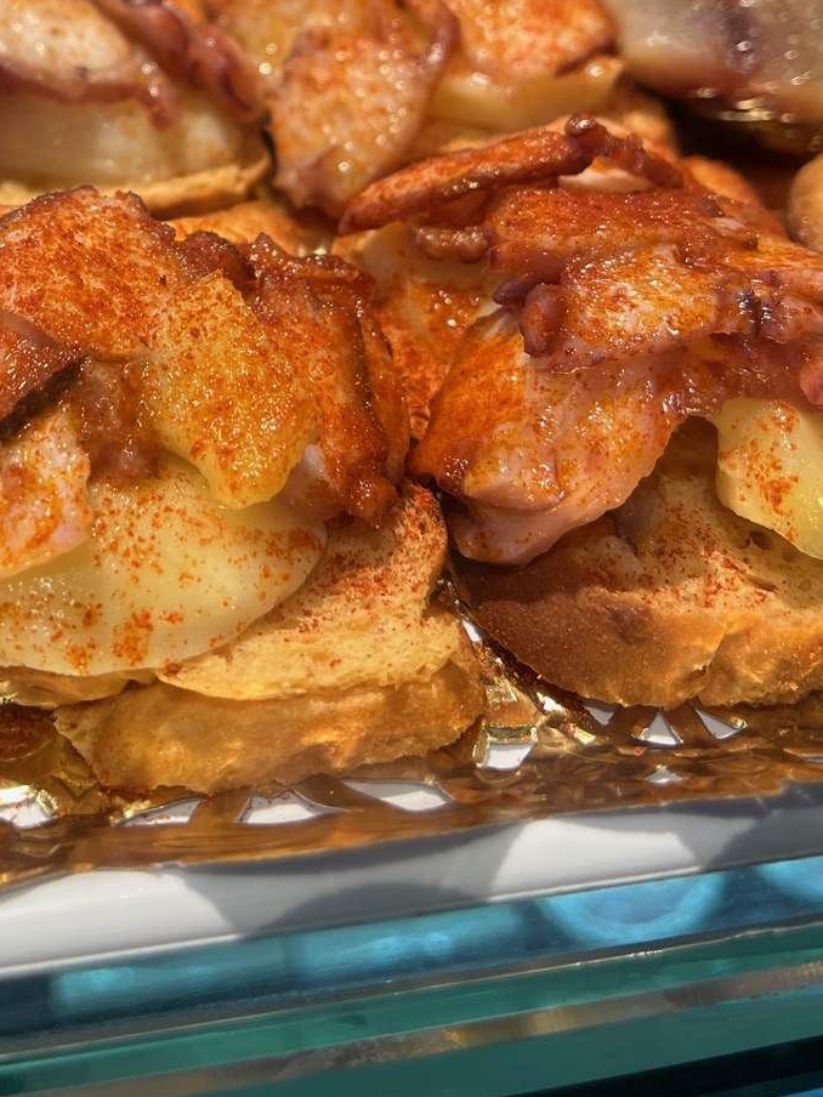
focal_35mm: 46
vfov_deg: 38.9
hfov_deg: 30.9
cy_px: 148
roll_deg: +0.5
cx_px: 198
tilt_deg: -29.9
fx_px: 1458
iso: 64
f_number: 1.6
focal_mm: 5.1
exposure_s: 1/100
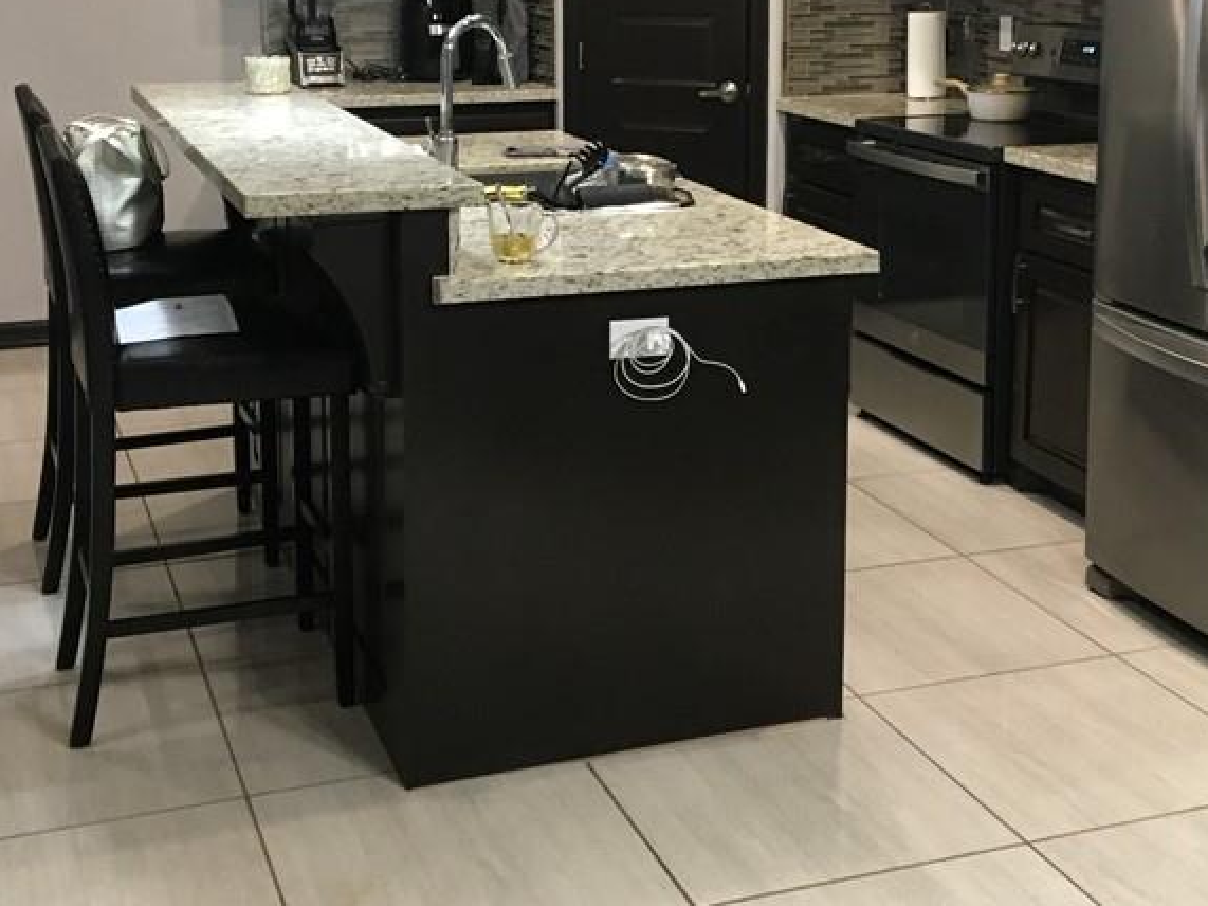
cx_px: 624
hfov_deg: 36.8
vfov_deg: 27.5
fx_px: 1814
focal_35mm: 52
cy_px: 178
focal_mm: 4.15
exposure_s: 1/30
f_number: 2.2
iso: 160
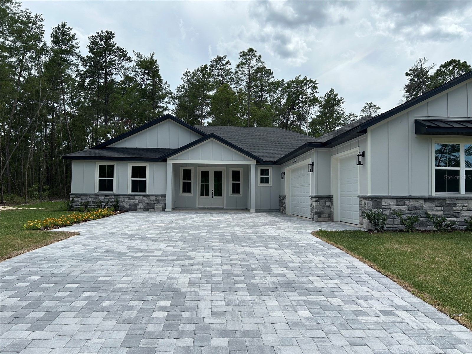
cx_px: 236
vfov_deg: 53.1
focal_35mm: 26
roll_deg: -0.6
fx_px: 355
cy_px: 177
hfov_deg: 67.3
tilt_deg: +2.4
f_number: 1.5
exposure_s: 1/6211
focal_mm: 5.7
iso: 50
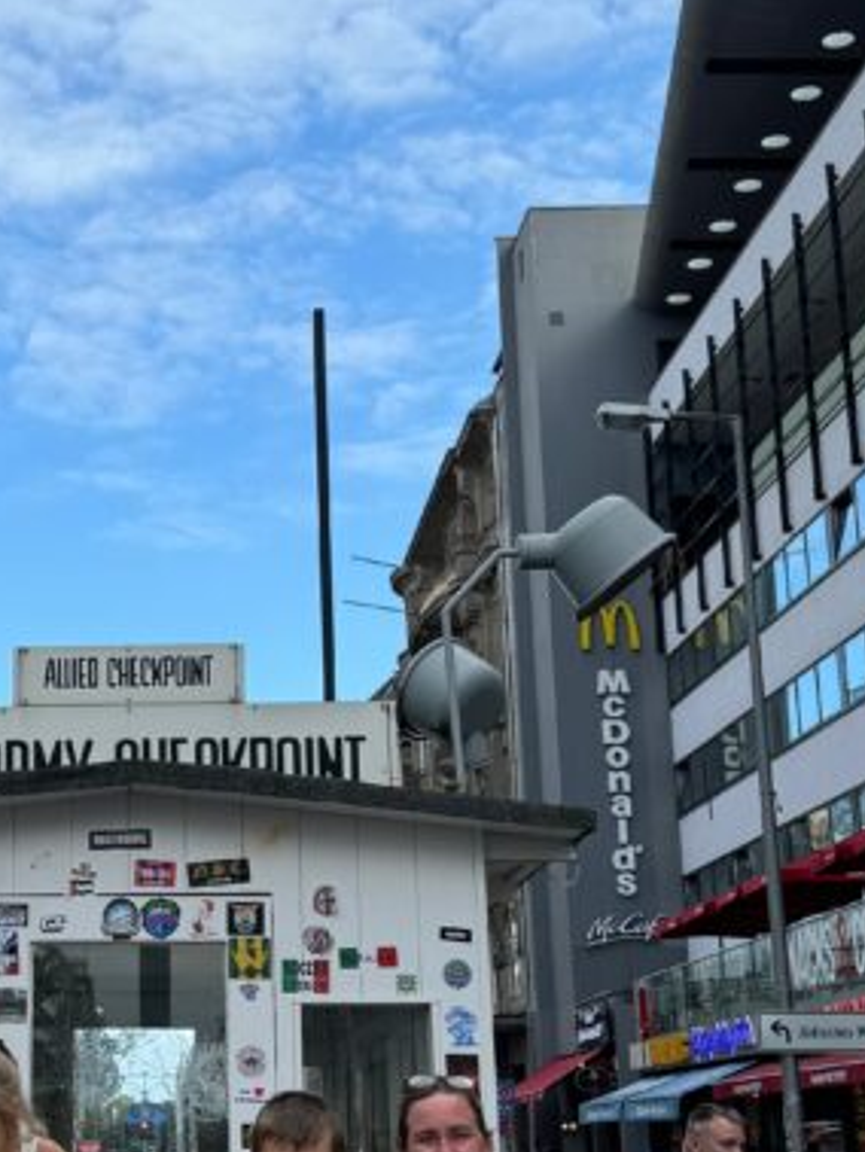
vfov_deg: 29.8
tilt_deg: +14.1
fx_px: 2163
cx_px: 79
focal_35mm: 65
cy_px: 625
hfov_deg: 22.1
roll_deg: -0.1
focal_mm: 6.76
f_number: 1.78
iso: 80
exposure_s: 1/1818
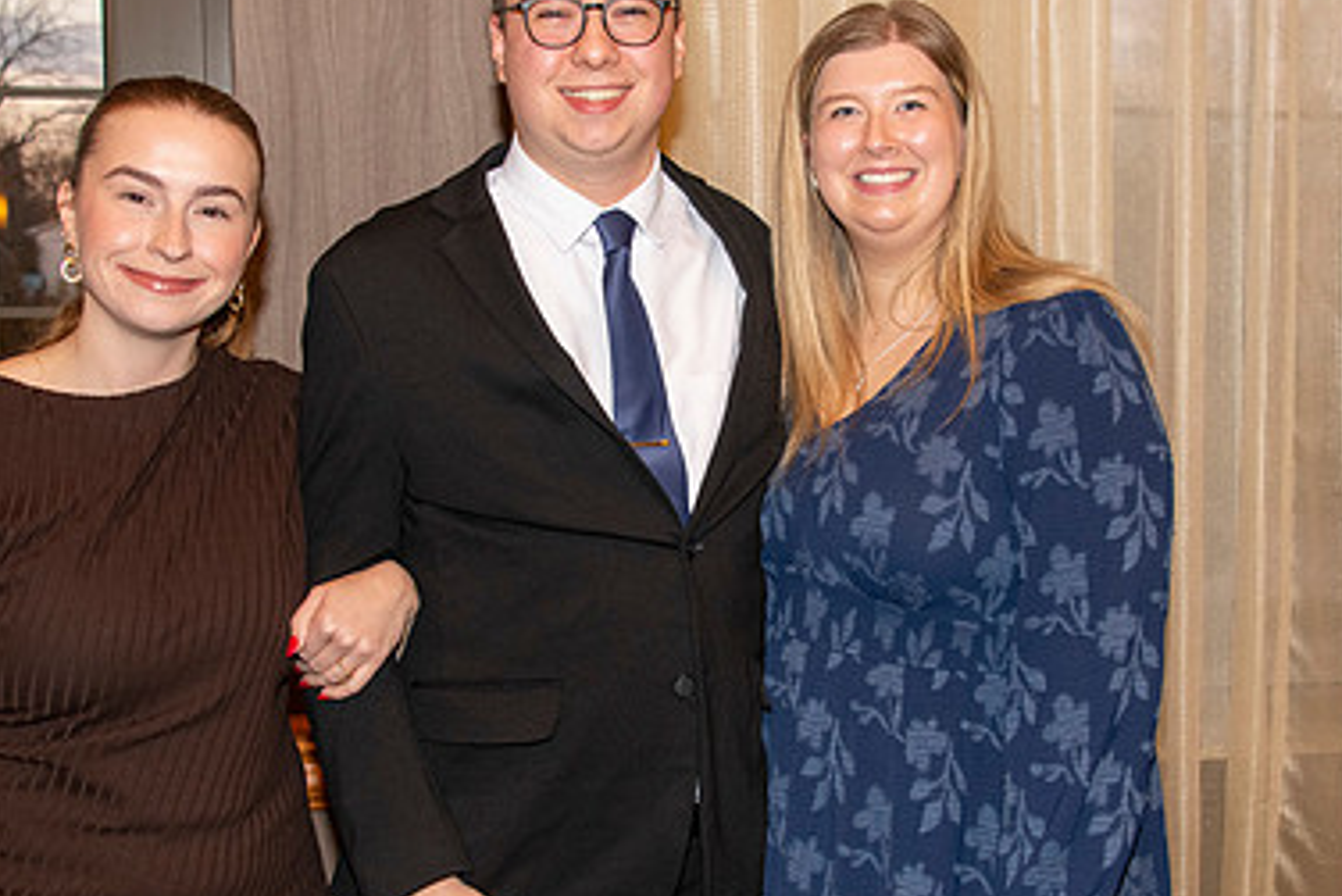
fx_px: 2014
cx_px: 739
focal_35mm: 54
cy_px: 434
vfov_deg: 25.1
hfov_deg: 36.8
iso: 2000
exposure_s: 1/60
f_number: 5.6
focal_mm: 35
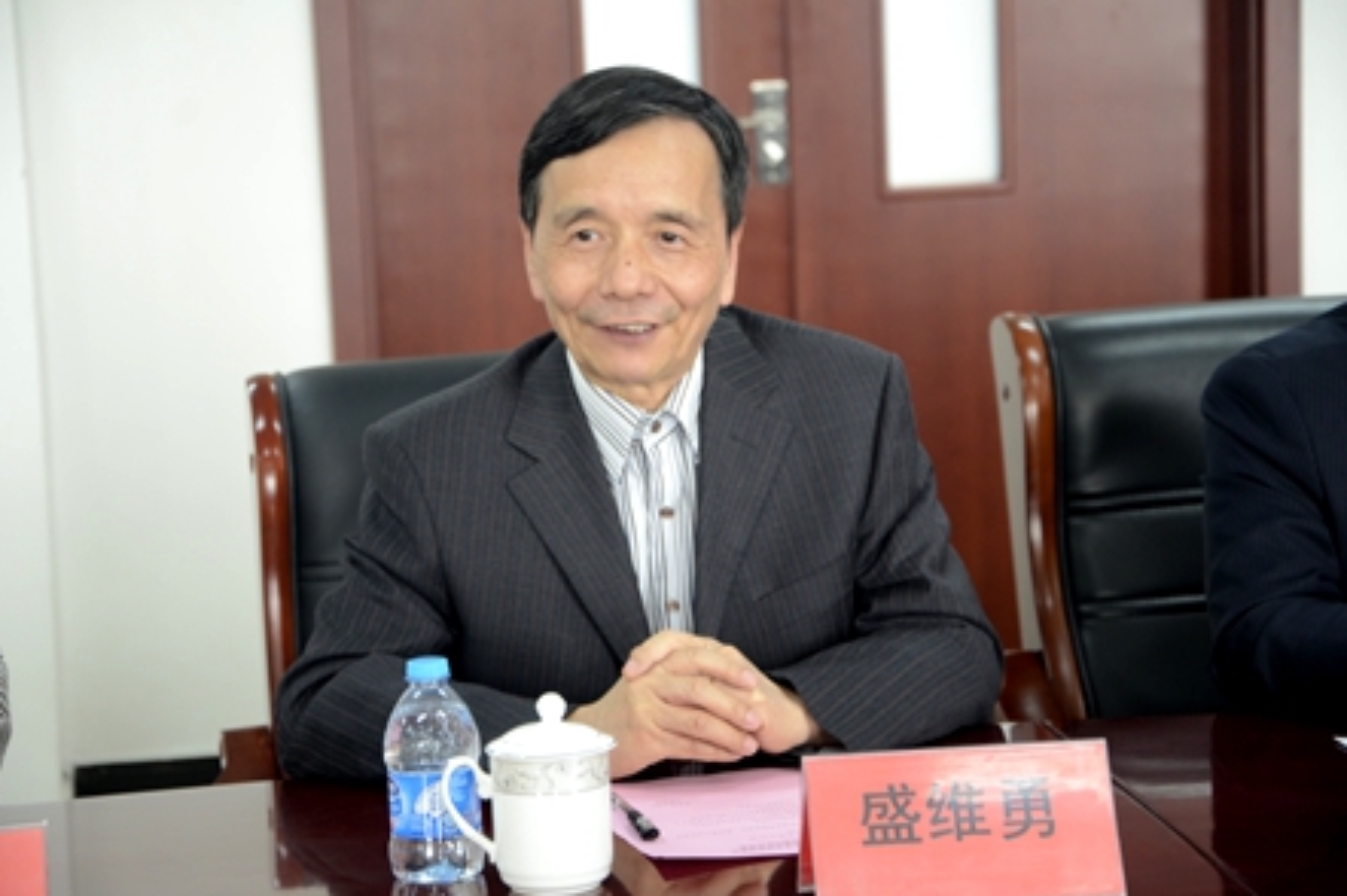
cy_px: 448
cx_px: 680
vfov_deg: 11.2
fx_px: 4561
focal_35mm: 122
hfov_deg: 16.8
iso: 640
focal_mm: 80
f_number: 5.3
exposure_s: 1/20
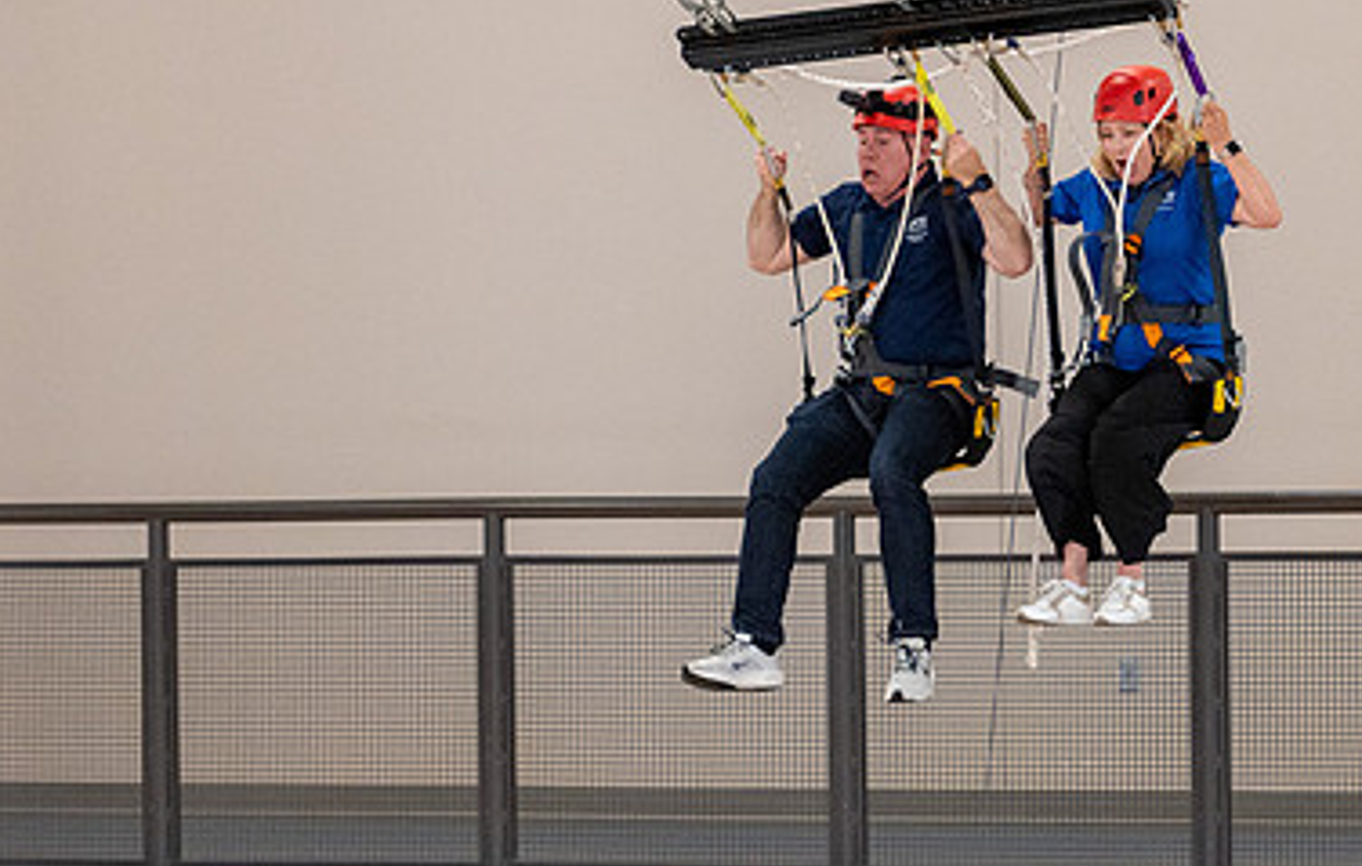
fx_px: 9921
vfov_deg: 5.0
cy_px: 442
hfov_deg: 7.8
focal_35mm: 266
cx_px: 992
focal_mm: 135
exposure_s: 1/1000
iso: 6400
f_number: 2.8
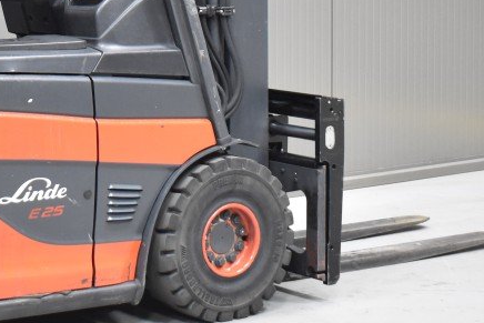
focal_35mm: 111
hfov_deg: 17.7
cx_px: -58
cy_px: -14
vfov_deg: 12.1
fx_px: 1498
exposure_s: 1/25
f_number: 4.5
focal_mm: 27
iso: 1600
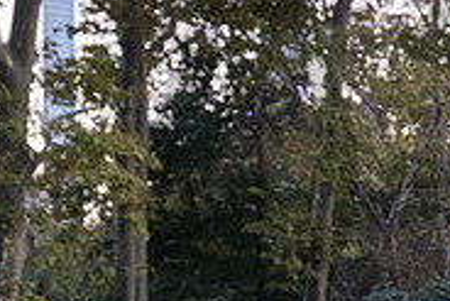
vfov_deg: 11.3
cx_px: 735
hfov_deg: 15.6
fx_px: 1464
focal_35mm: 117
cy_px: 438
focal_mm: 27
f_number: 4.5
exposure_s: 1/200
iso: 1000
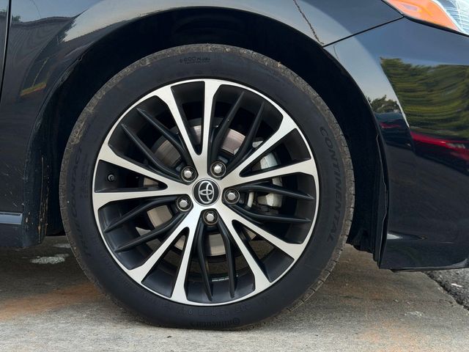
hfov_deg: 39.7
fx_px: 650
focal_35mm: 48
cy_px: 176
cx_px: 234
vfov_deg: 30.3
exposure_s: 1/418
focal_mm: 6.76
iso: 64
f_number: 1.78
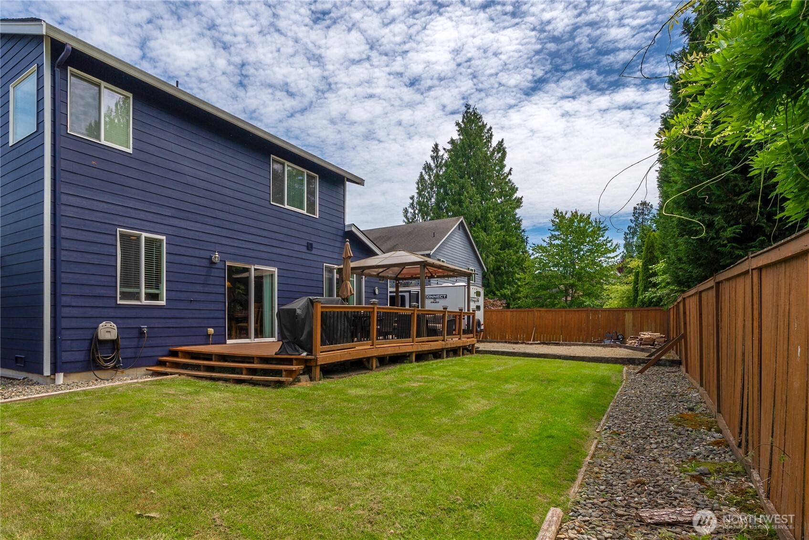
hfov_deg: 108.3
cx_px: 404
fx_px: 292
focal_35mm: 13
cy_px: 270
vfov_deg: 85.5
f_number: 7.1
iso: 80
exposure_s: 1/400
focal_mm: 13
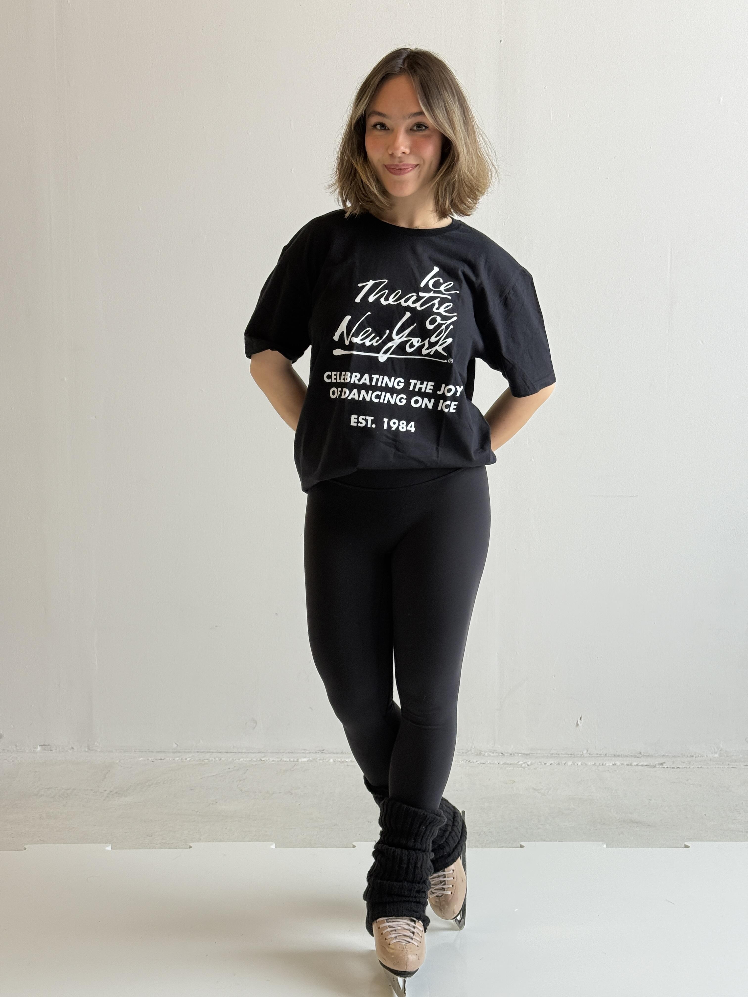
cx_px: 374
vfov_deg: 39.7
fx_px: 1383
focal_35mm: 48
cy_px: 498
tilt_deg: -5.0
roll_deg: -0.3
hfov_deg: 30.3
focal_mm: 6.76
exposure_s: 1/120
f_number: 1.78
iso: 80
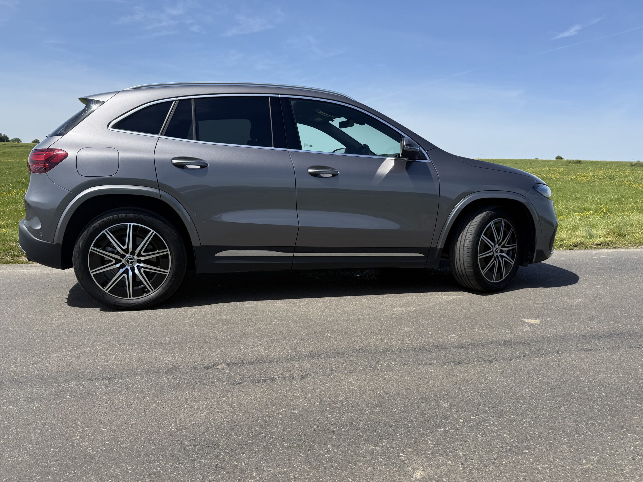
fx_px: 464
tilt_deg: -6.4
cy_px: 249
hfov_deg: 69.4
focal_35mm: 25
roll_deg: -1.9
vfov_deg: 54.9
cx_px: 314
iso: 80
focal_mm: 6.76
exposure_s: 1/4167
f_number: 1.78
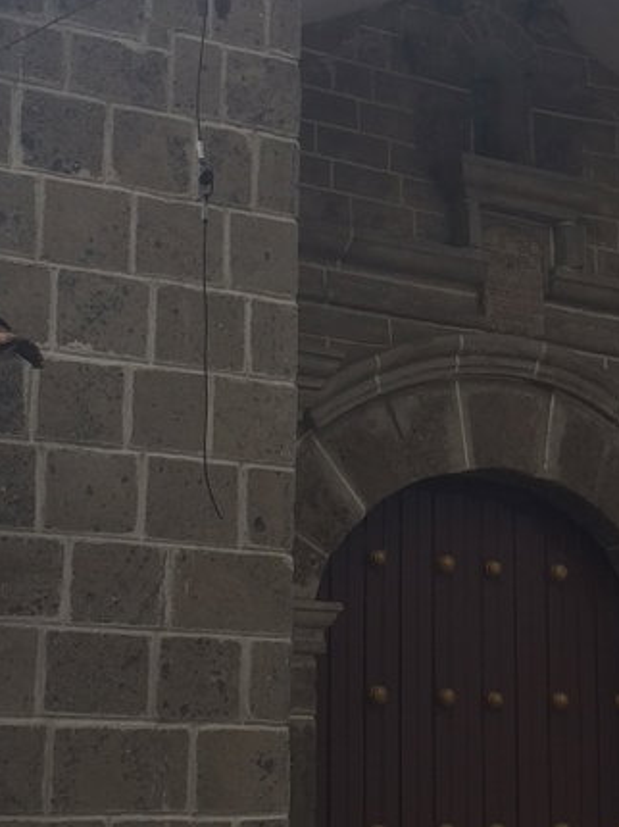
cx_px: 675
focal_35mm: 108
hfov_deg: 13.4
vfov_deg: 18.2
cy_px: 258
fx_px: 2578
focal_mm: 4.15
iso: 32
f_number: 2.2
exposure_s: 1/684
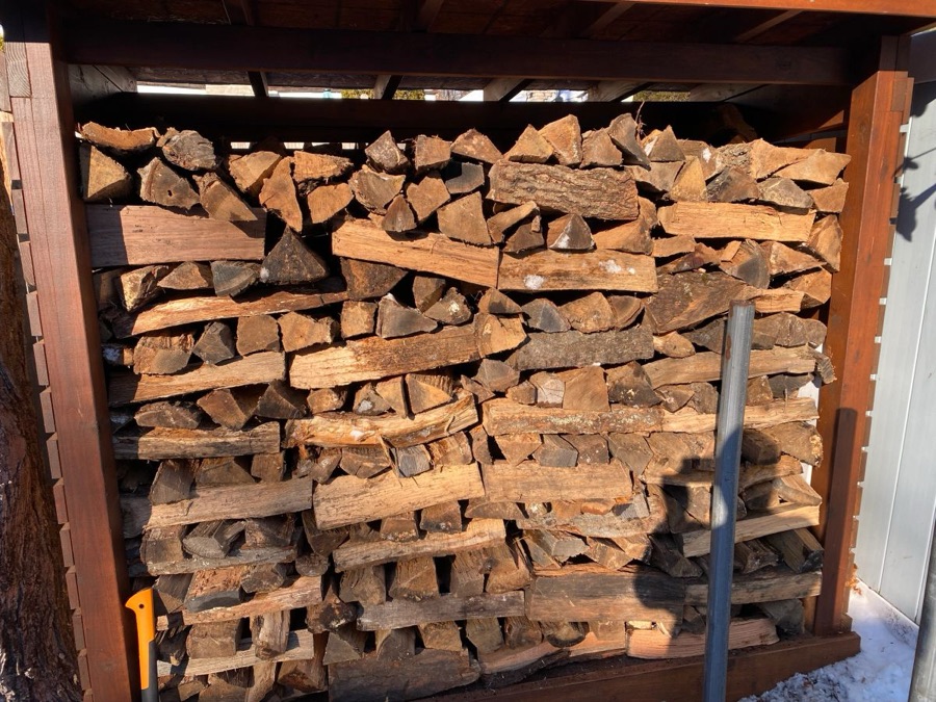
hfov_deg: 67.3
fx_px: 703
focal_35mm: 26
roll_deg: +0.4
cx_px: 468
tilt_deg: -11.3
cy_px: 351
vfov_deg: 53.1
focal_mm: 4.25
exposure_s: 1/585
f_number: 1.8
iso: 32
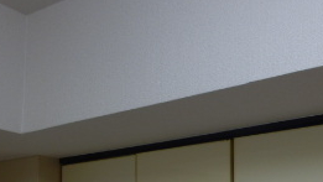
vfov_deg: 17.7
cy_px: 232
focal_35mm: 64
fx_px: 548
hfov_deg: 32.8
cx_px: 160
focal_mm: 4.2
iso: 100
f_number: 3
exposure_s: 1/30
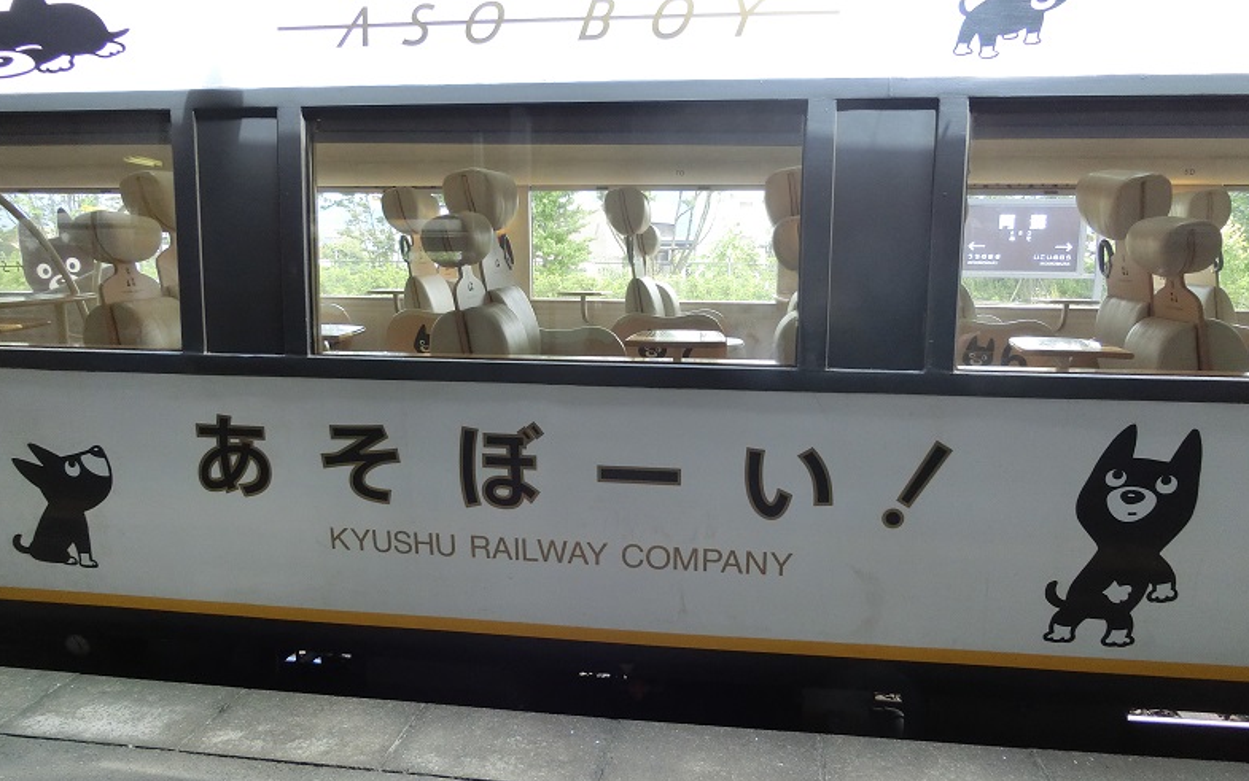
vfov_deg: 46.0
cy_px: 399
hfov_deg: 68.4
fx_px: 919
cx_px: 619
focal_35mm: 27
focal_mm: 4.5
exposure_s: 1/125
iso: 200
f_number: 3.5
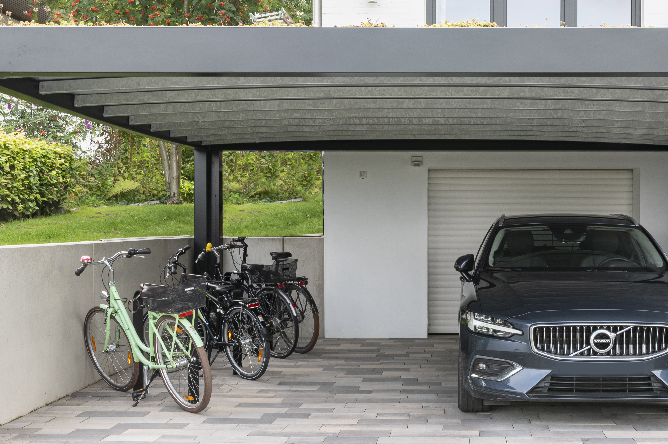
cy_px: 233
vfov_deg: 24.6
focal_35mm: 55
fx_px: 1020
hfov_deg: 35.8
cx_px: 456
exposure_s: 1/13
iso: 100
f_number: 13
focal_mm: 30
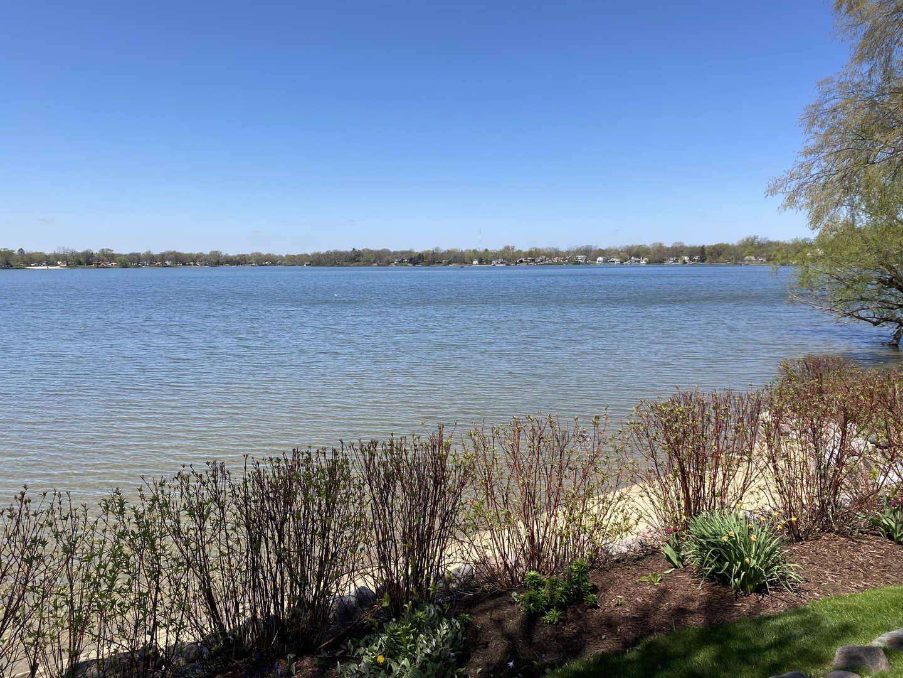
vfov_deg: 53.1
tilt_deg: -4.6
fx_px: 678
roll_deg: +1.8
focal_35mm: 26
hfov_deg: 67.3
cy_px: 339
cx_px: 452
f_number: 1.8
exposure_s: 1/2755
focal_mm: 4.25
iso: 32
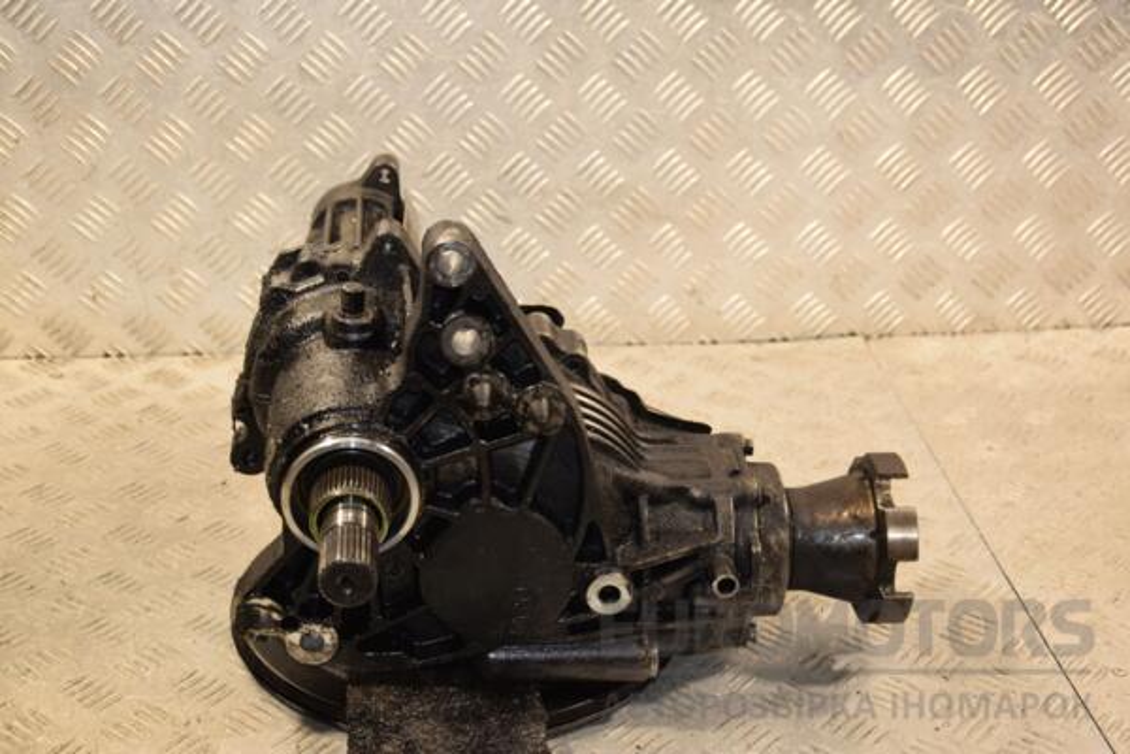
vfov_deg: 22.6
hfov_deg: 33.4
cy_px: 377
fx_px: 1883
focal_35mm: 60
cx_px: 565
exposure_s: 1/160
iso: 800
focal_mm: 40
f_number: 4.8
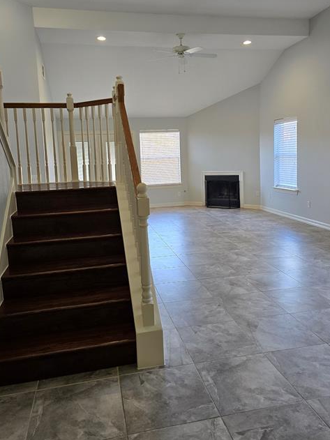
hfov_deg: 49.7
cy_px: 186
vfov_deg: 63.1
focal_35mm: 28
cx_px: 173
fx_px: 356
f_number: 1.7
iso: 125
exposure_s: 1/120
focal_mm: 6.3
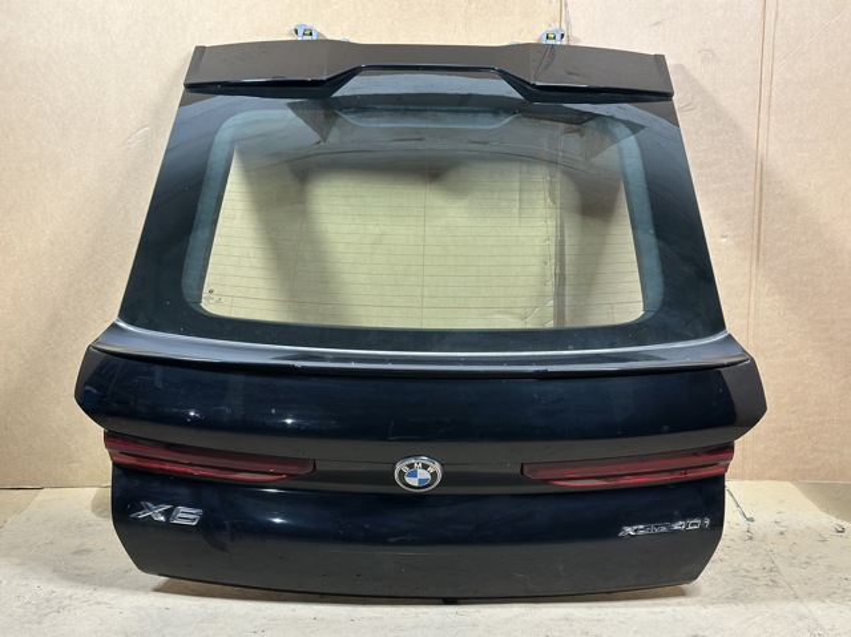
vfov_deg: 30.2
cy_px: 318
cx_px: 426
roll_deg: -0.3
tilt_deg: -10.5
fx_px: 1179
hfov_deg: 39.7
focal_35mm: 48
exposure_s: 1/33
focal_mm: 6.86
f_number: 1.78
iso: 320
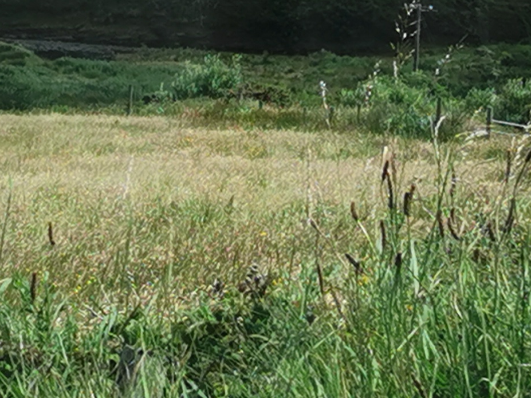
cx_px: 213
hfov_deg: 10.9
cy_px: -92
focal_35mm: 181
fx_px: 2776
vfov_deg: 8.1
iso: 50
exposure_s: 1/3937
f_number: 1.6
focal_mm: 5.56
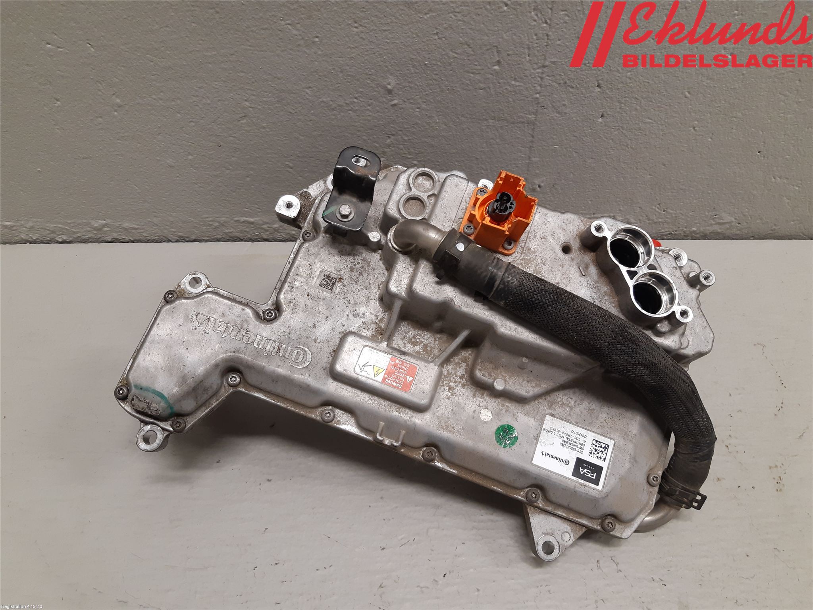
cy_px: 305
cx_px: 406
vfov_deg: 53.1
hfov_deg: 67.3
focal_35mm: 26
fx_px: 611
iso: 125
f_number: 1.7
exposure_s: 1/50
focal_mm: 3.93
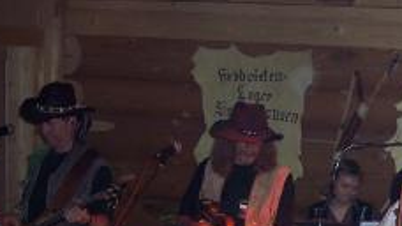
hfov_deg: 22.4
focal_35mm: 93
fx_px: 991
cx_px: 358
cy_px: 243
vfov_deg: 12.8
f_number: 2.8
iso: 100
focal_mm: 8
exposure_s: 1/60
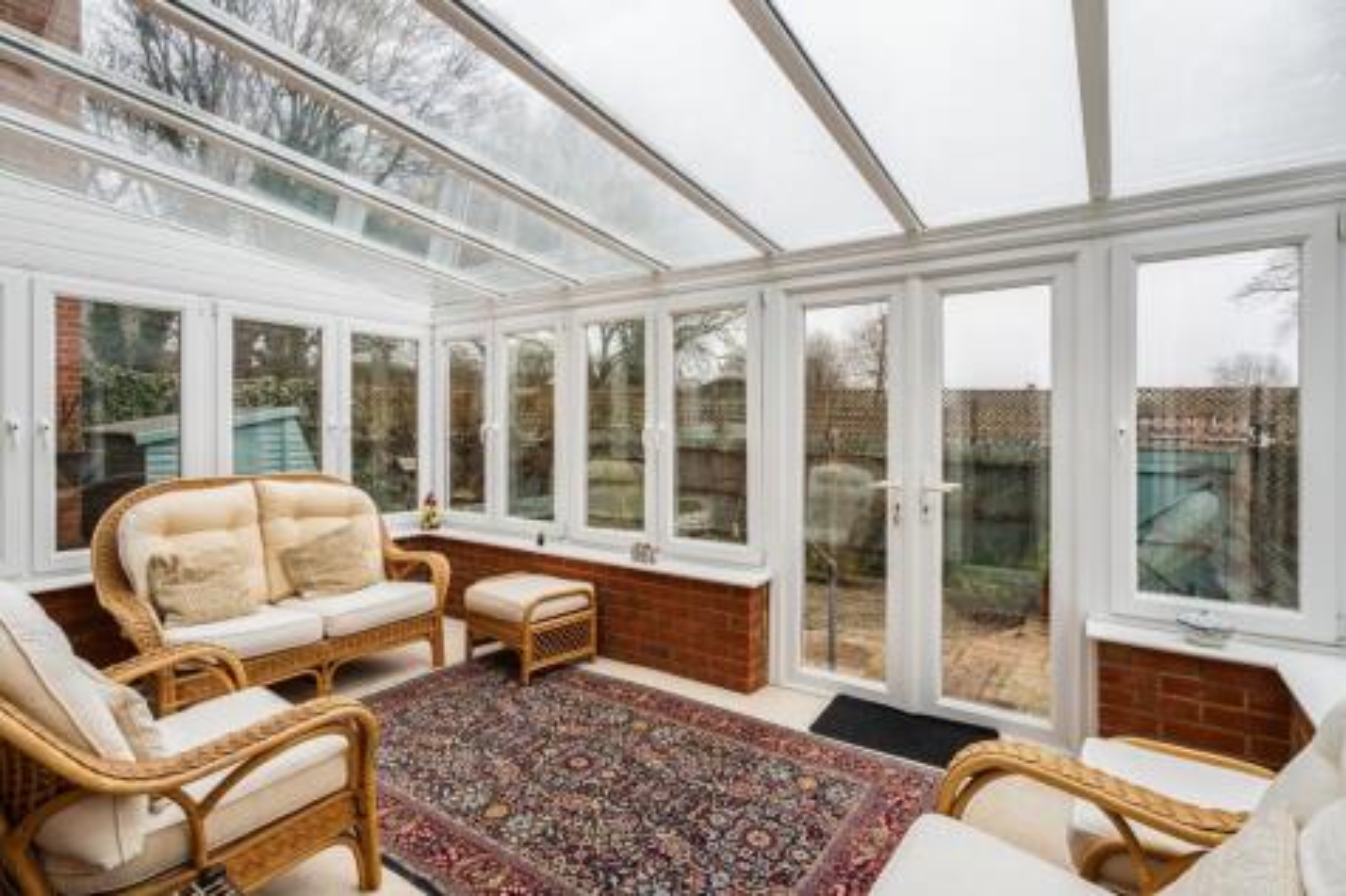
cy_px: 448
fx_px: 635
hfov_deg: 93.3
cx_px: 673
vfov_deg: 70.4
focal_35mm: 17
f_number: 5.6
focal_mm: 17
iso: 320
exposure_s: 1/200
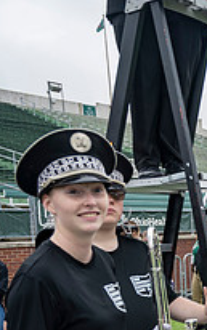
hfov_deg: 16.7
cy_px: 272
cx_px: 334
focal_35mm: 69
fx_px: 622
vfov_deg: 29.0
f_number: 4
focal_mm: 24
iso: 80
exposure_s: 1/200
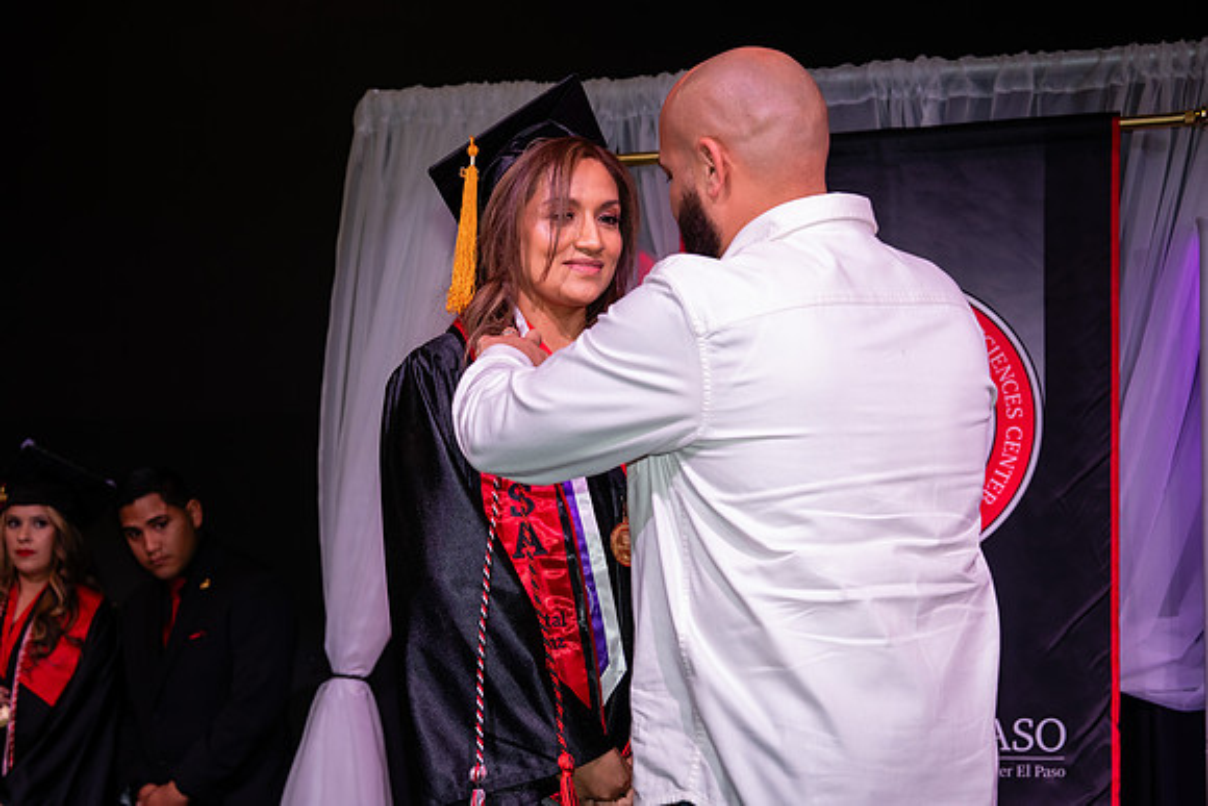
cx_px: 651
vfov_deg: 16.4
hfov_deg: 24.4
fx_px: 2791
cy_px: 452
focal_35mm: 83
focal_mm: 70
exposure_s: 1/160
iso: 800
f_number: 5.6
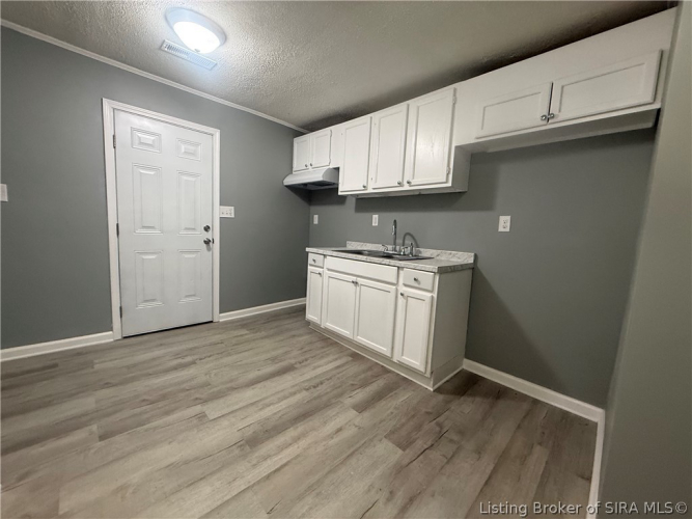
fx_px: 280
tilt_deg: -3.8
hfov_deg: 102.1
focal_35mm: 14
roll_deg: -2.4
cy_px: 260
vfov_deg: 85.7
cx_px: 346
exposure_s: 1/60
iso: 320
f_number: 2.2
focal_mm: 2.22
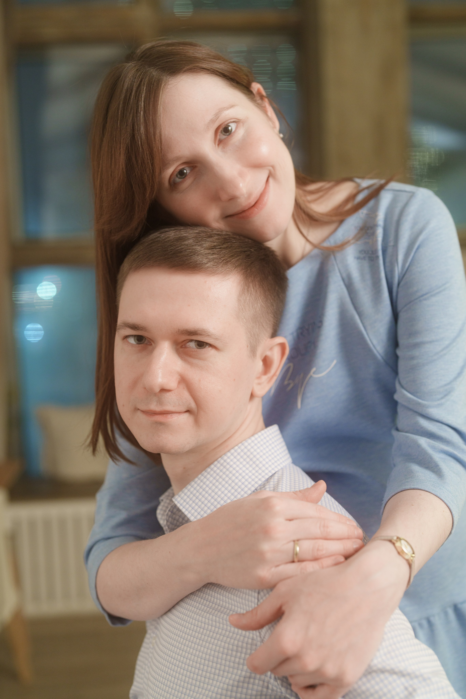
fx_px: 971
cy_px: 350
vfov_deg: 39.6
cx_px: 233
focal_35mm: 50
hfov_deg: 27.0
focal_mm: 50
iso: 640
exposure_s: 1/25
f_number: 2.5
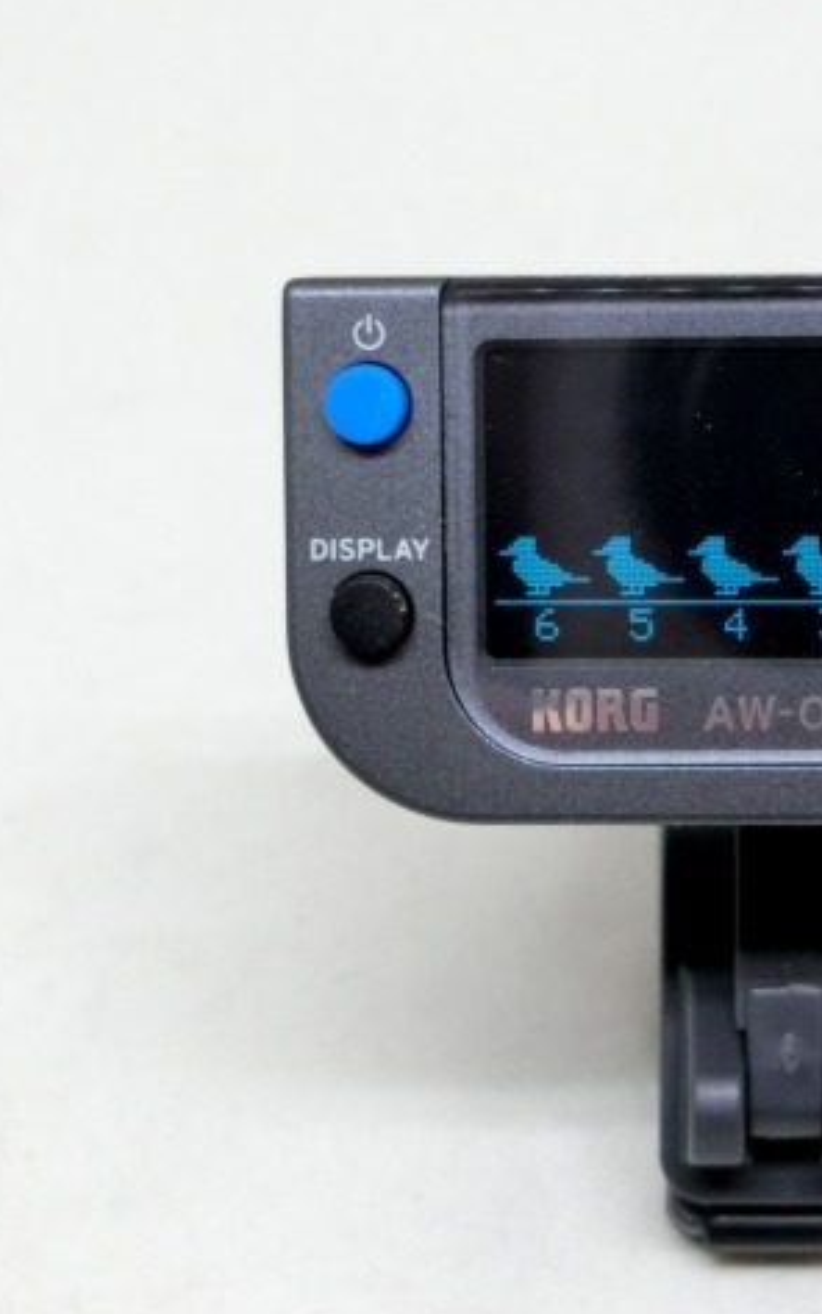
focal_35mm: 86
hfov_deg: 15.0
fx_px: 3080
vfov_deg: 24.1
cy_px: 656
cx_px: 780
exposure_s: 1/125
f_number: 5
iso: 250
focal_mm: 10.7
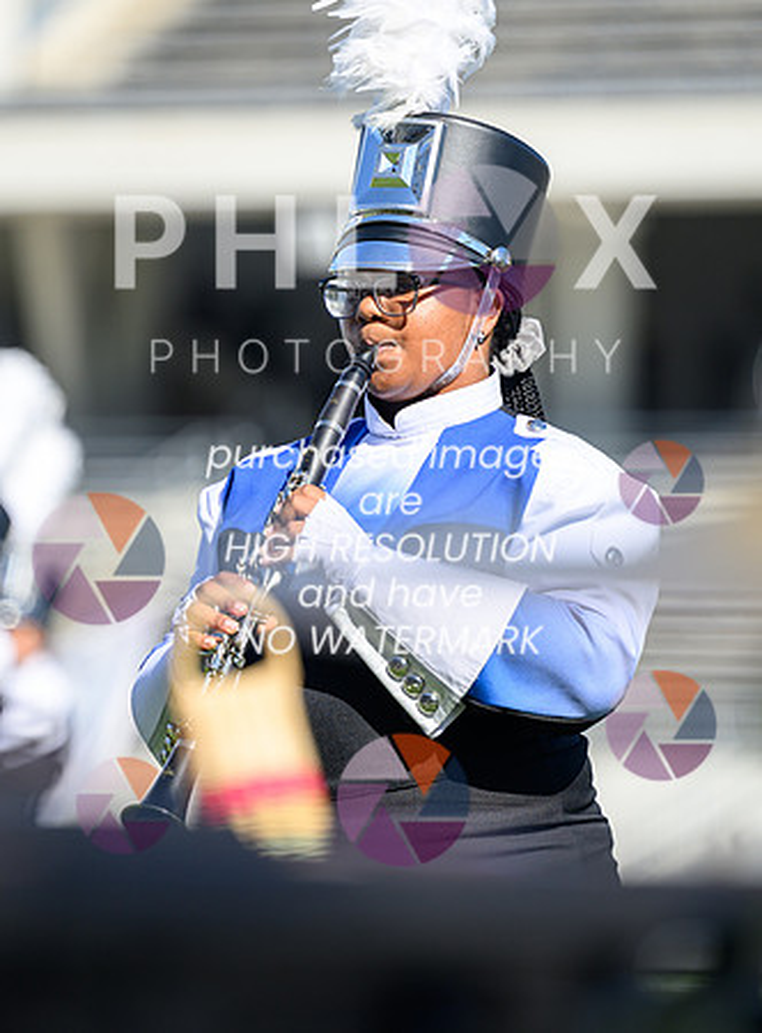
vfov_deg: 6.6
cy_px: 549
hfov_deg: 4.9
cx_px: 301
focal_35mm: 302
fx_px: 8968
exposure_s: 1/3200
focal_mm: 180
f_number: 2.8
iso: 110
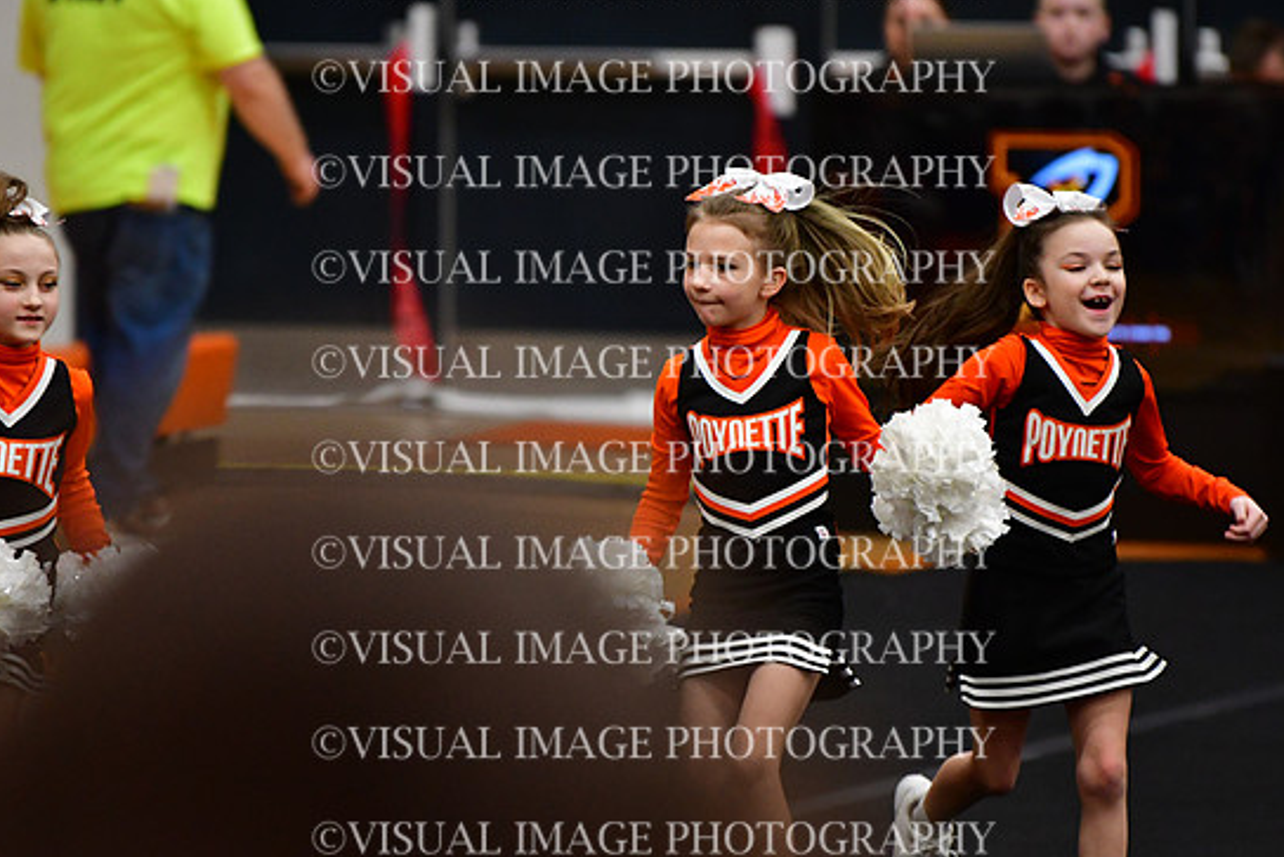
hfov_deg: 6.4
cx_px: 654
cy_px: 410
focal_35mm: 320
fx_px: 11416
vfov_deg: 4.3
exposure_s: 1/800
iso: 4000
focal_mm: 200
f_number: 2.8
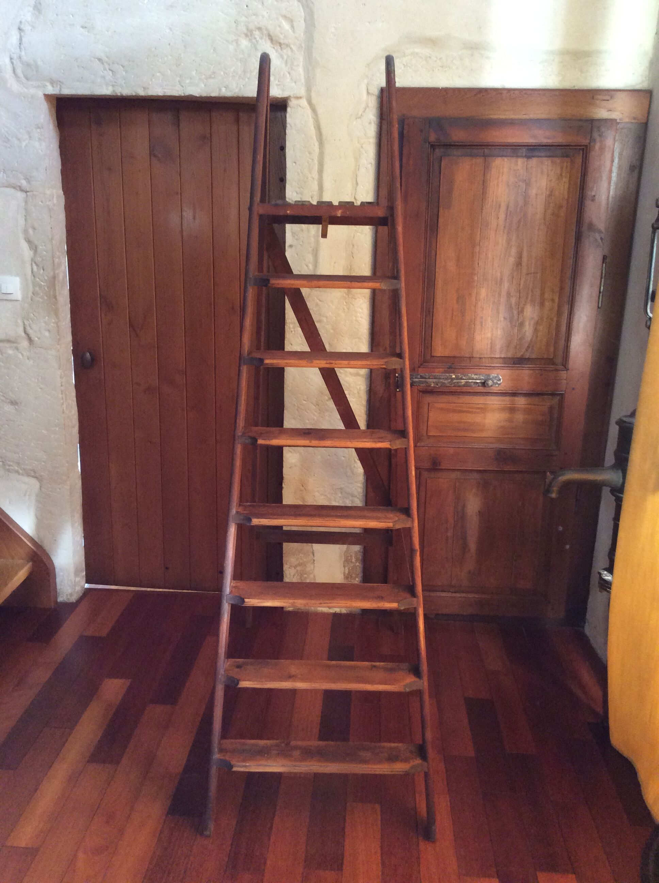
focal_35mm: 32
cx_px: 330
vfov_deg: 56.9
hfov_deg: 44.1
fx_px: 814
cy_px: 442
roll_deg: -0.4
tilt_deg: -14.6
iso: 160
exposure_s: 1/25
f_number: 2.4
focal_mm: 3.3
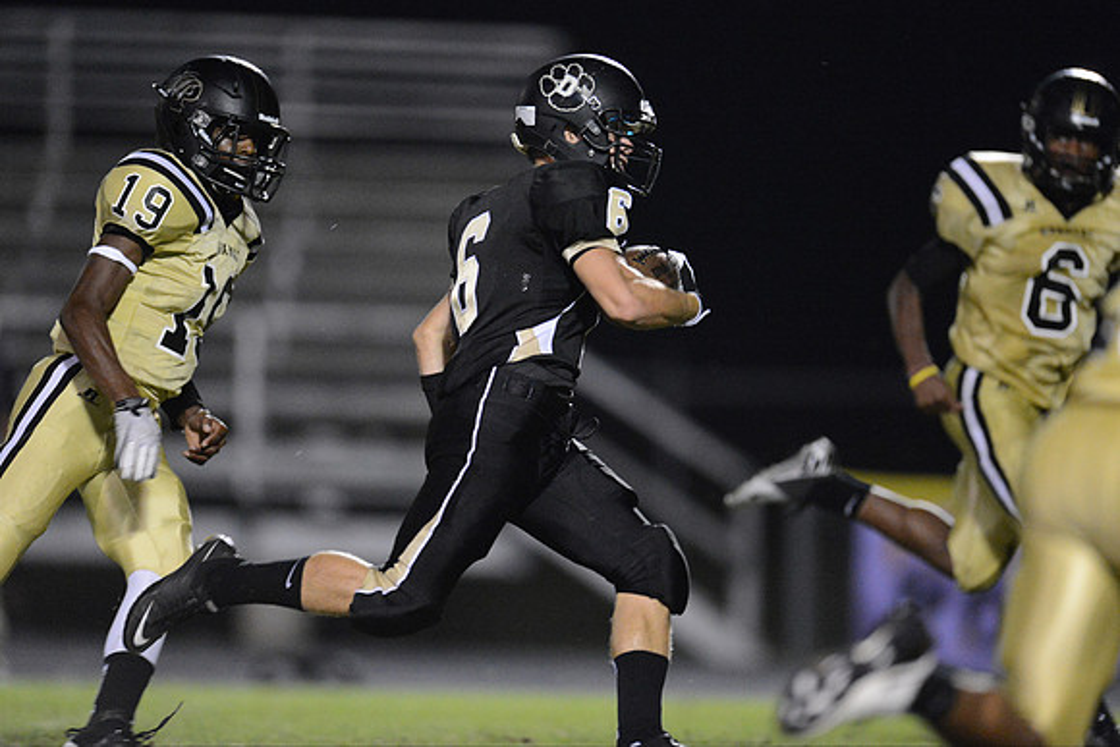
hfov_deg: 5.2
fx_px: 12447
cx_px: 560
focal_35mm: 400
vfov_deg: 3.4
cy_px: 374
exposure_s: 1/640
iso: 12800
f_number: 2.8
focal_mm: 400
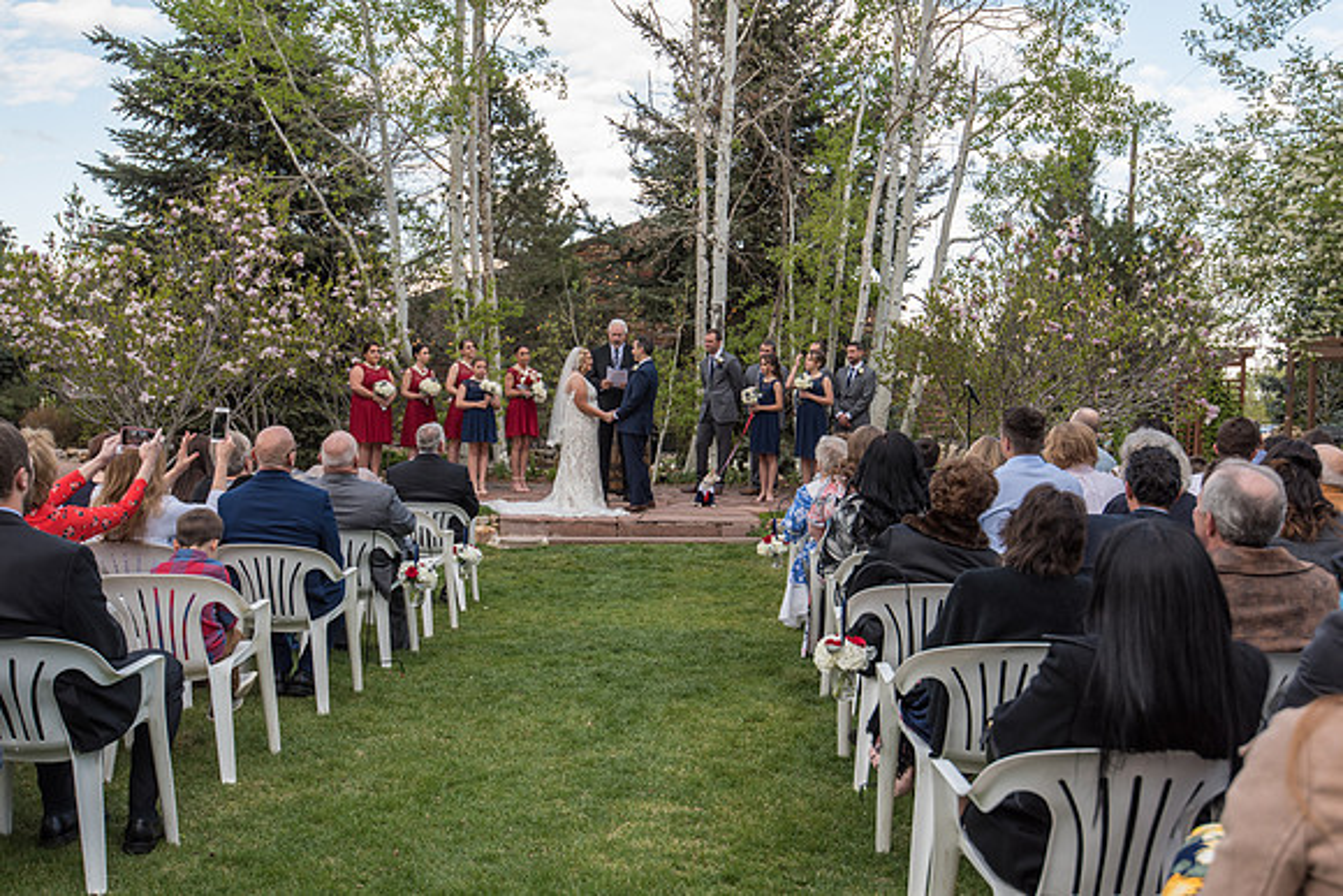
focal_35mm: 35
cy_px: 448
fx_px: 1306
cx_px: 672
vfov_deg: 37.9
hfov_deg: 54.4
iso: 100
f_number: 4.5
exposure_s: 1/125
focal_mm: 35
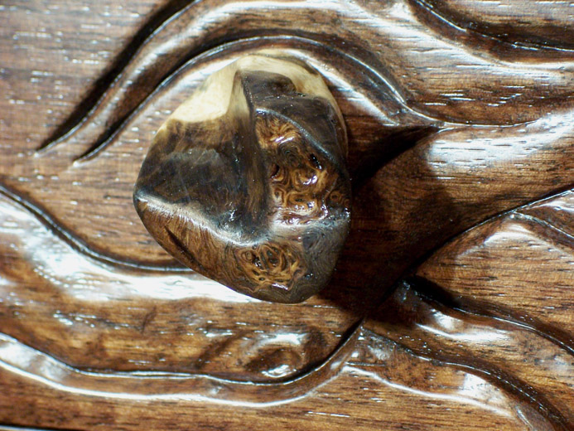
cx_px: 287
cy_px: 216
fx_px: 2189
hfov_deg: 14.9
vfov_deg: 11.2
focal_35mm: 132
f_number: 4.8
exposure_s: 1/15
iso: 140
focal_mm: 22
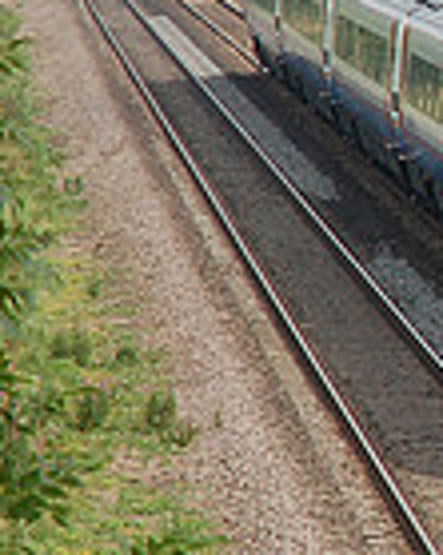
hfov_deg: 3.7
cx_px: 1149
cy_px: 268
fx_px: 6727
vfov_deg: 4.7
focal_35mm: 410
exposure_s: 1/1000
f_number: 4.5
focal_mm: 70
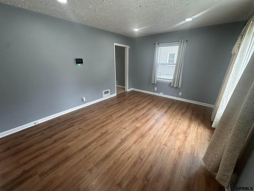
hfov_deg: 102.1
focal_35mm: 14
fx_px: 103
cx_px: 127
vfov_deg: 85.7
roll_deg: +0.4
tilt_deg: -19.3
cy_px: 96
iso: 125
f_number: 2.2
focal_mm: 2.22
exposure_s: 1/120
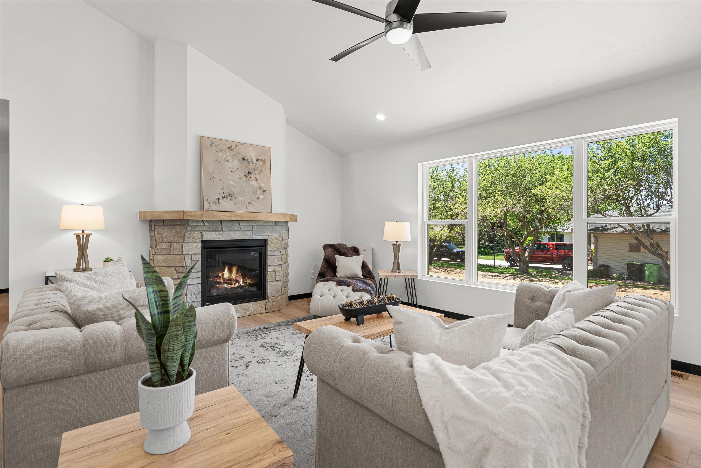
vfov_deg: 70.4
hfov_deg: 93.3
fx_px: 331
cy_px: 234
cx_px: 350
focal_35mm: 17
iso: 100
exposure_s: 1/2.5
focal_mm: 17
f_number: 8
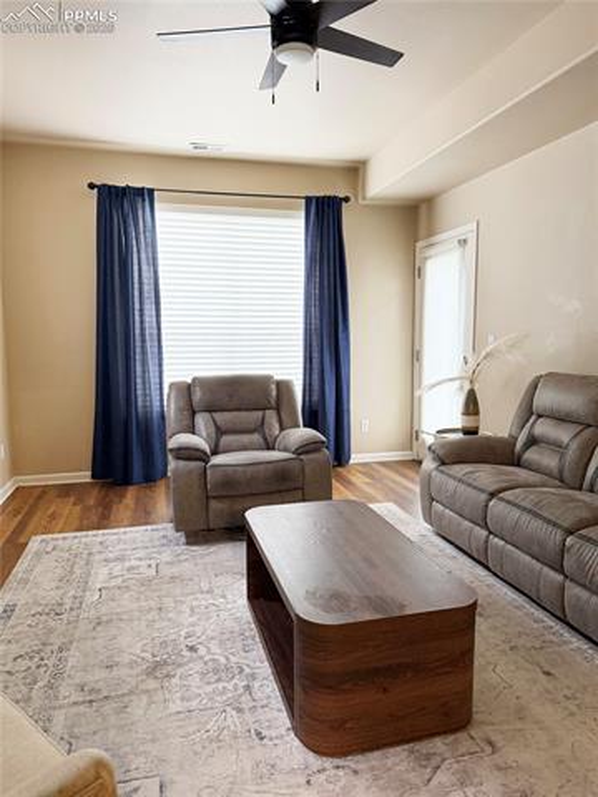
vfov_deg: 71.6
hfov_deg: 56.8
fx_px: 553
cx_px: 299
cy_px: 398
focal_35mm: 24
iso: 320
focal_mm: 6.76
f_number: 1.78
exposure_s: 1/120
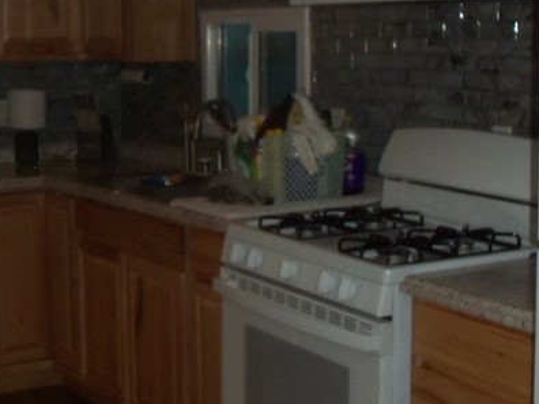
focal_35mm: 75
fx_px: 1168
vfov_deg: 19.6
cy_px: 212
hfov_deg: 26.0
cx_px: 230
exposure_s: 1/30
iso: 100
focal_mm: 5.2
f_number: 3.4
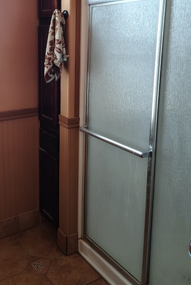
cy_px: 95
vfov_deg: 47.6
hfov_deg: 32.8
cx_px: 49
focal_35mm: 40
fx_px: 318
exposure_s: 1/60
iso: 902
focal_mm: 5.56
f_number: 1.8
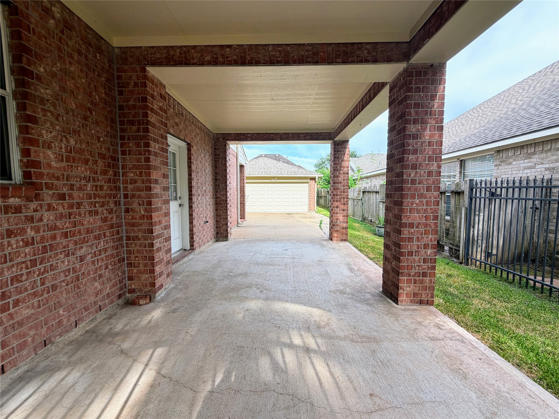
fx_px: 226
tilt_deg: -4.3
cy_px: 210
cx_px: 280
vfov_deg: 85.7
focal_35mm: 14
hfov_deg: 102.1
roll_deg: +0.7
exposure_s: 1/220
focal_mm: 2.22
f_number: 2.2
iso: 40
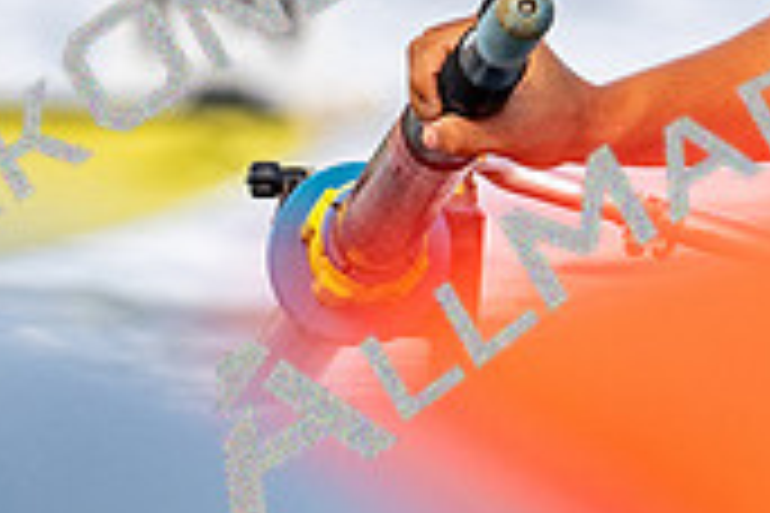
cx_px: 1126
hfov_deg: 1.0
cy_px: -158
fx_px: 43566
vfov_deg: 0.7
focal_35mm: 2037
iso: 560
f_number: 4.5
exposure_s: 1/2500
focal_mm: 400
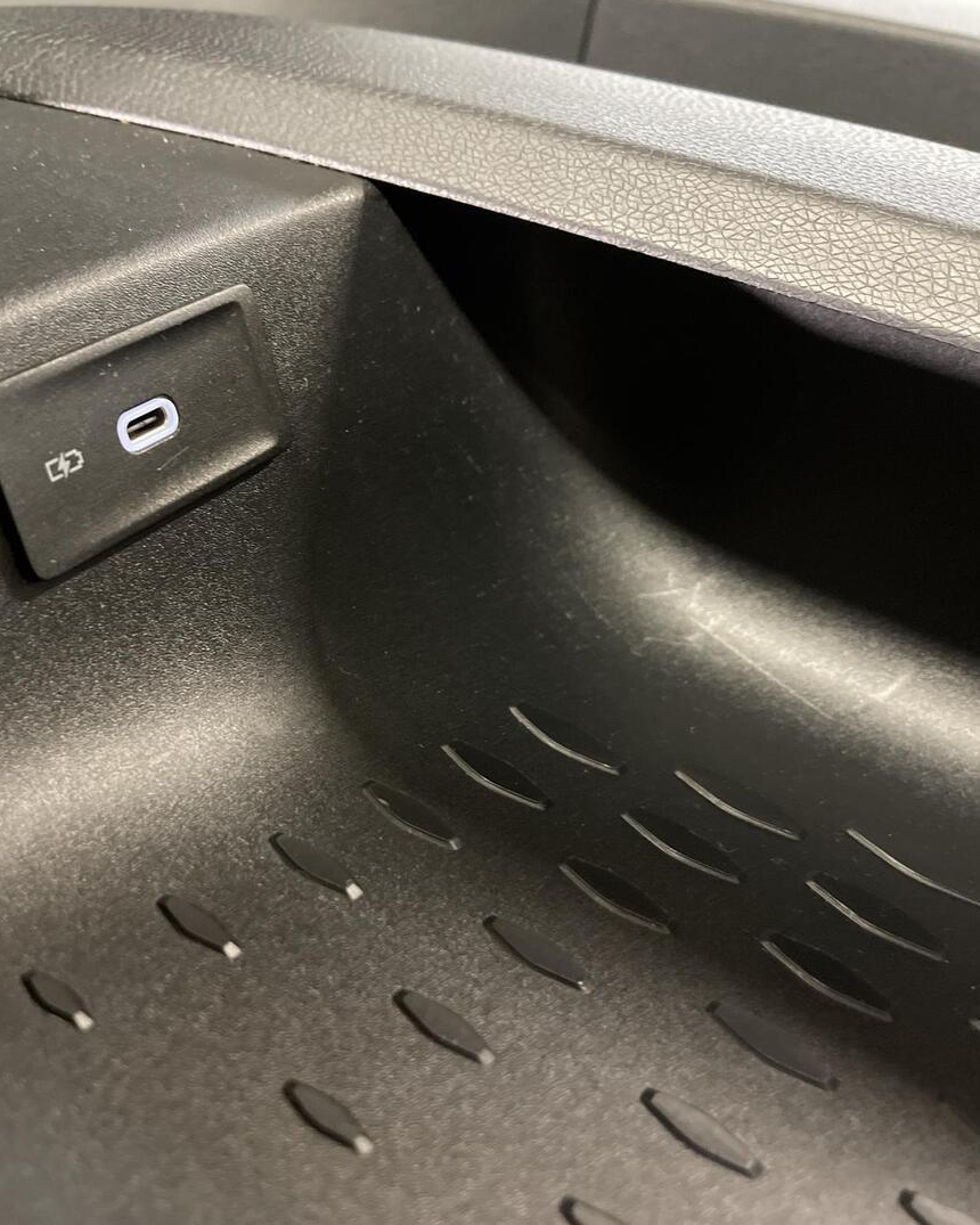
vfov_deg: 52.8
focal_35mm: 34
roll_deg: -2.9
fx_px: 1233
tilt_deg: -44.0
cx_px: 311
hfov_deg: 42.7
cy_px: 611
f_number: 1.6
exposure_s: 1/25
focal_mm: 5.1
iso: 640
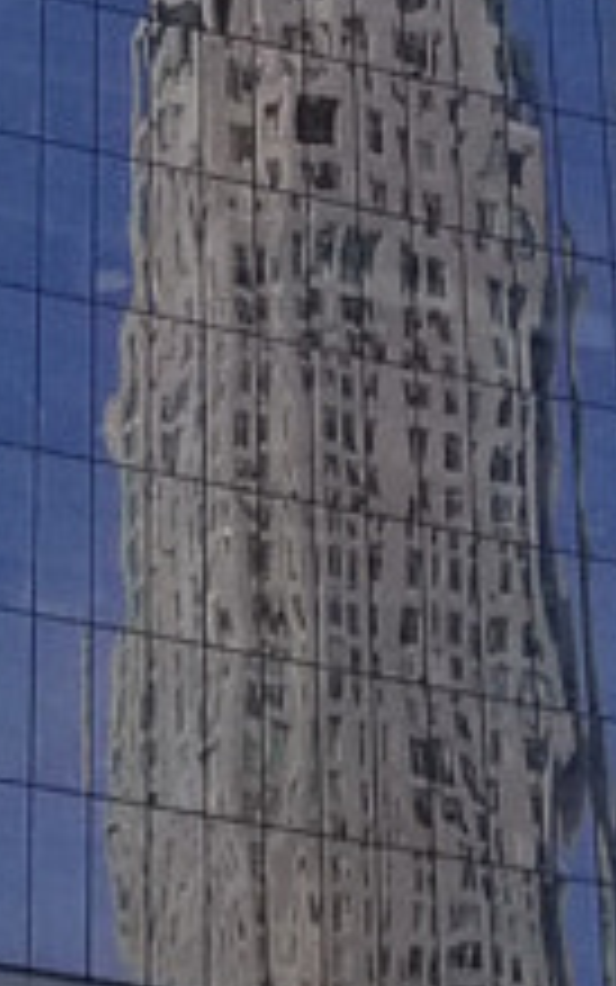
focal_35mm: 201
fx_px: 5395
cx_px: 540
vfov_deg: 8.9
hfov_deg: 6.5
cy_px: -1796
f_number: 1.7
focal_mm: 4.25
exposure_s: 1/3368
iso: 50
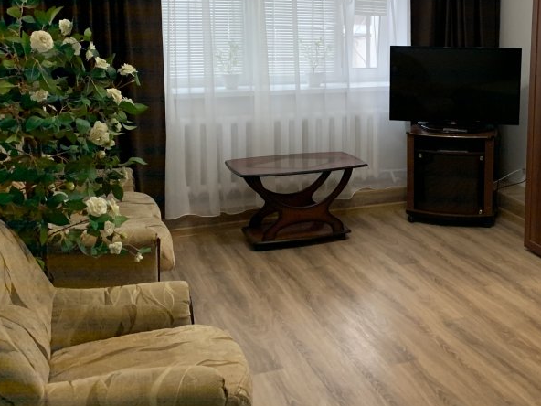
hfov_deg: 41.0
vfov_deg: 31.6
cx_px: 399
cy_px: 104
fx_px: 703
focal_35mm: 45
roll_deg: -0.4
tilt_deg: -8.3
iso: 320
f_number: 1.8
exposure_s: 1/50
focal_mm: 4.25
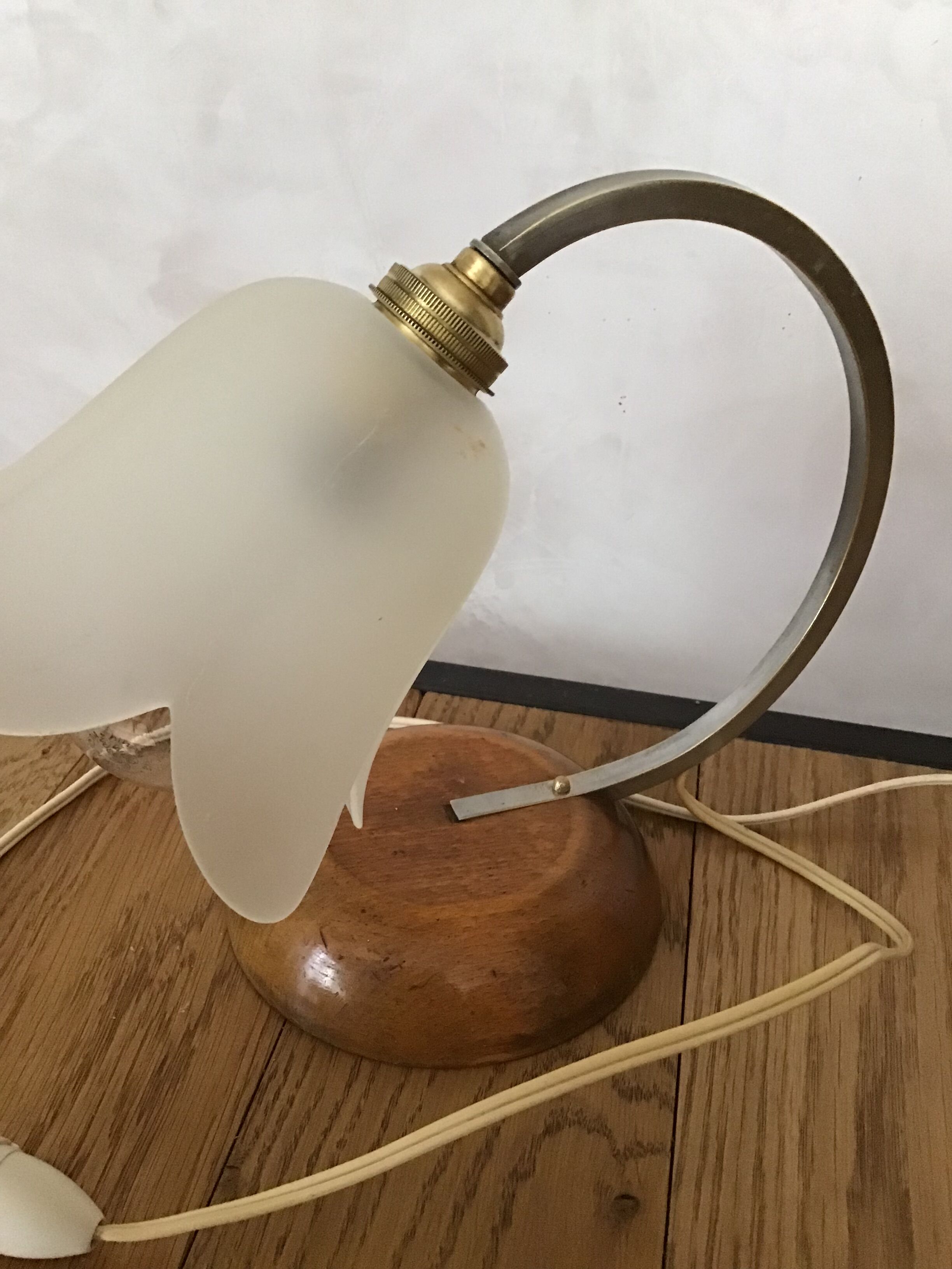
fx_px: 1137
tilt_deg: -31.5
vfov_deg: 58.4
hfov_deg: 45.4
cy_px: 634
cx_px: 476
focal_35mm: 31
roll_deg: +0.4
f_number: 2.4
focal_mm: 3.3
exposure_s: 1/17
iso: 200
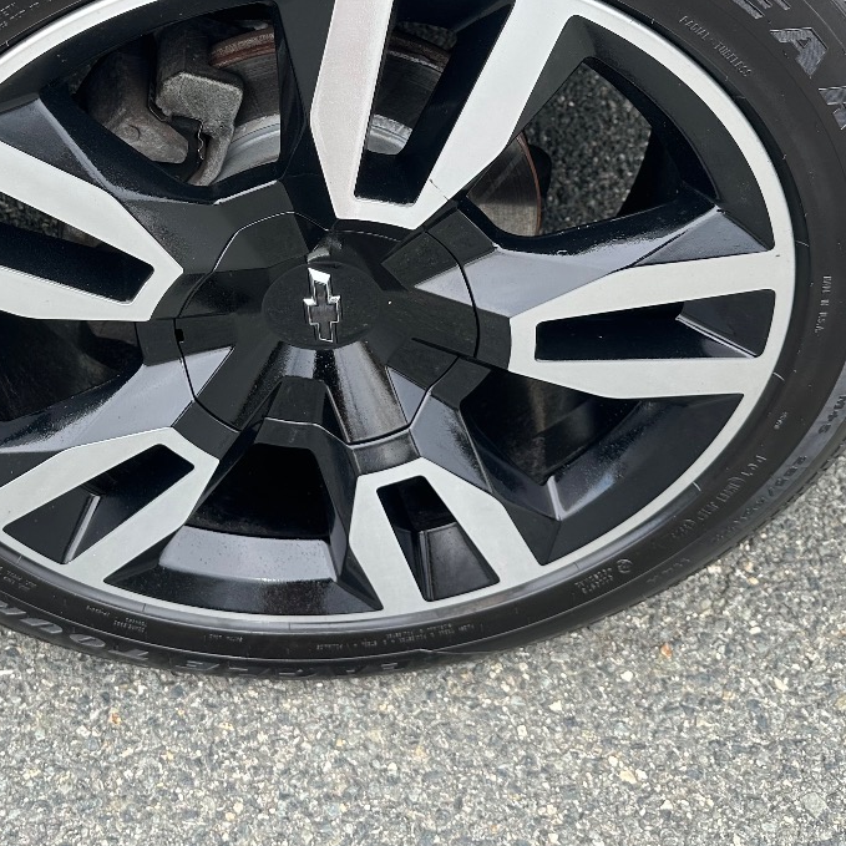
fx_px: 1244
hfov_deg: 37.2
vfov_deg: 36.6
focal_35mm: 45
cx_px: 288
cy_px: 202
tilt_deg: -38.6
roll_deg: -0.6
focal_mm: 6.86
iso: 80
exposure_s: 1/411
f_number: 1.78
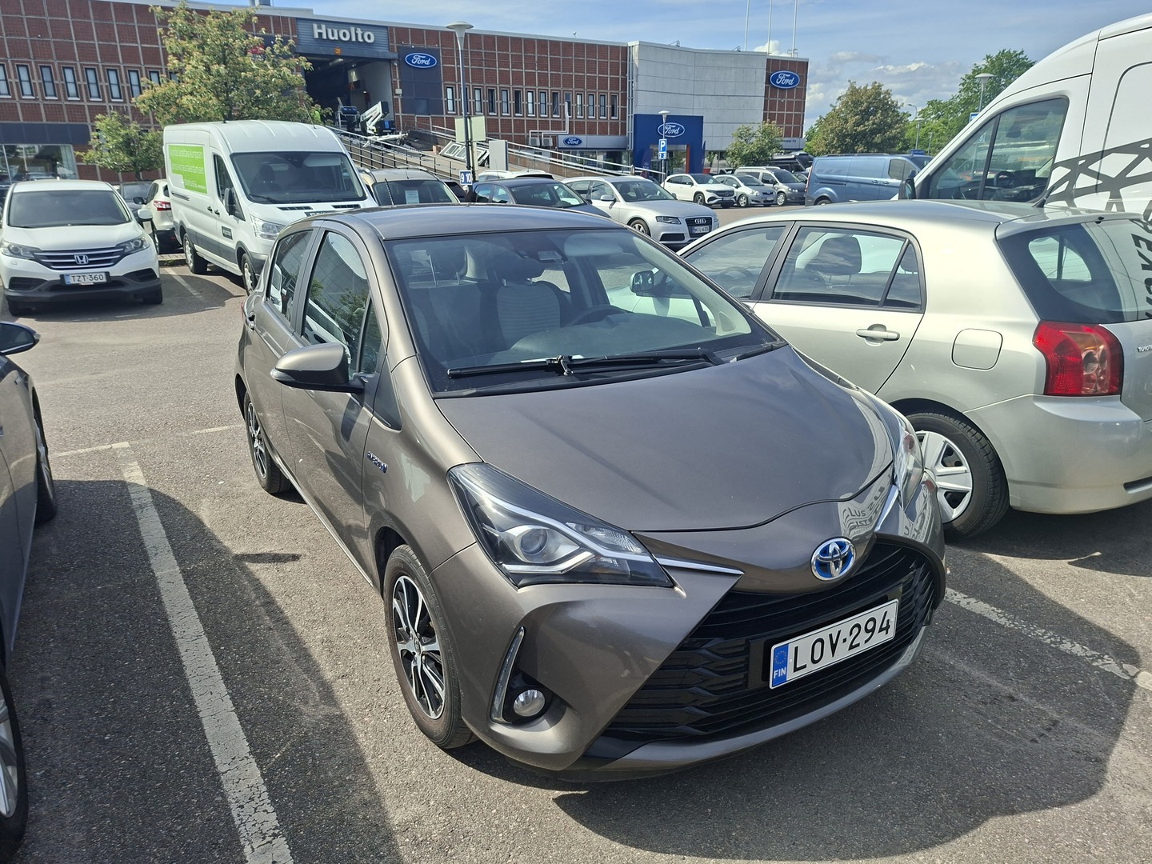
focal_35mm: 23
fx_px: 765
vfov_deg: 58.9
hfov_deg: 73.9
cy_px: 432
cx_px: 576
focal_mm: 5.54
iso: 50
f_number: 1.8
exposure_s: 1/2315
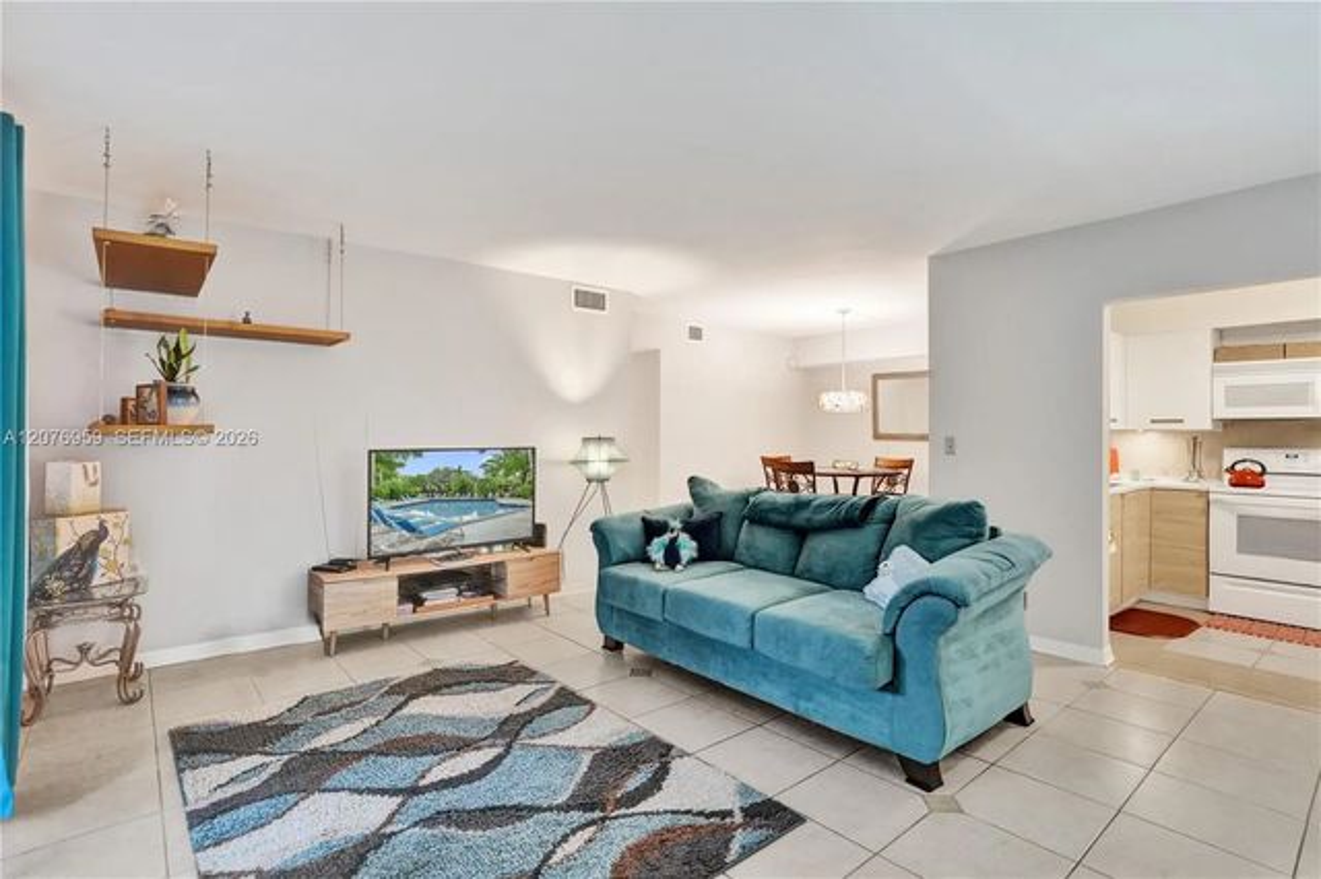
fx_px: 587
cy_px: 440
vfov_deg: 73.7
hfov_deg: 96.8
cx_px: 660
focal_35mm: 16
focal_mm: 16
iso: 1600
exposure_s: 1/100
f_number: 4
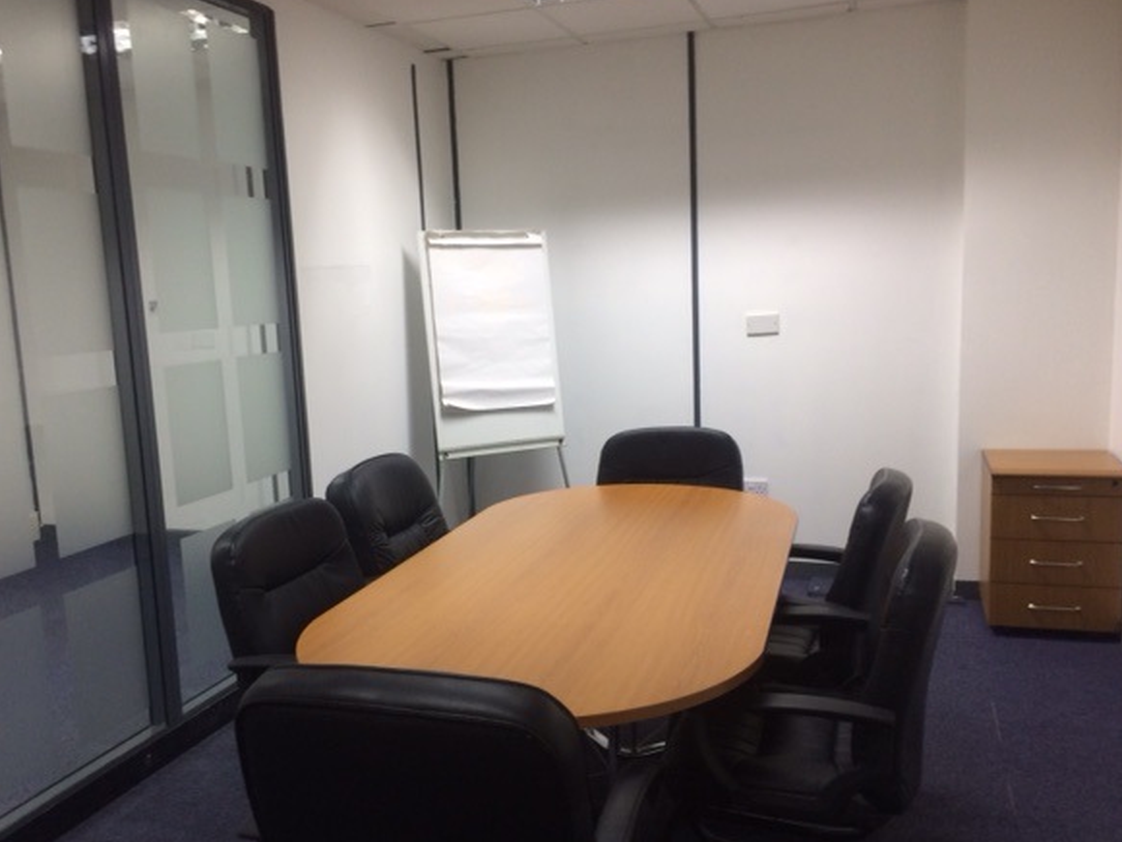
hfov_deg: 56.8
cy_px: 443
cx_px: 524
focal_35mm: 32
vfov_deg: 44.1
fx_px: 1037
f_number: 2.2
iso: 100
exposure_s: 1/33
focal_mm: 4.15
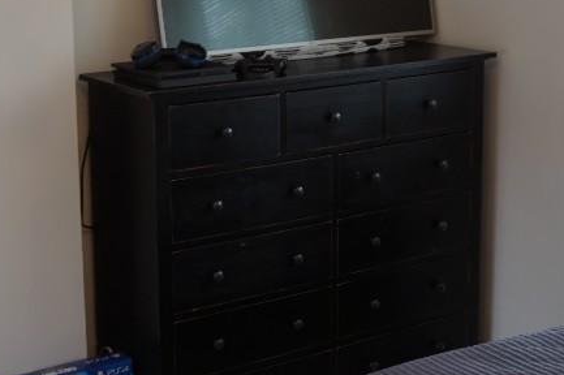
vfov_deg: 17.4
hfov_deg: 26.0
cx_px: 276
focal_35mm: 78
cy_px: 101
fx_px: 1221
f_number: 4
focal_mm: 22
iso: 160
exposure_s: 1/30
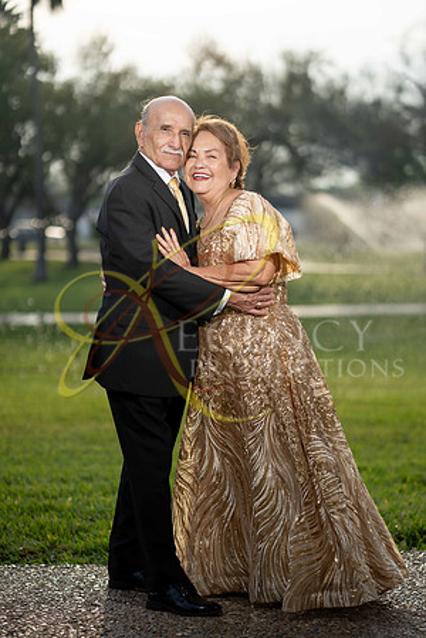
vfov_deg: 23.9
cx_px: 213
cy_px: 319
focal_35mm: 85
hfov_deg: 16.1
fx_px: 1509
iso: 200
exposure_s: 1/2500
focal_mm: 85
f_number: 2.2
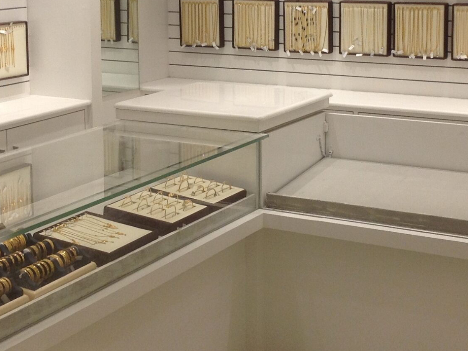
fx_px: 1082
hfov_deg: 24.4
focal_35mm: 80
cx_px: 232
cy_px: 67
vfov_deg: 18.3
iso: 50
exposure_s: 1/229
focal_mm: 4.28
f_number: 2.4
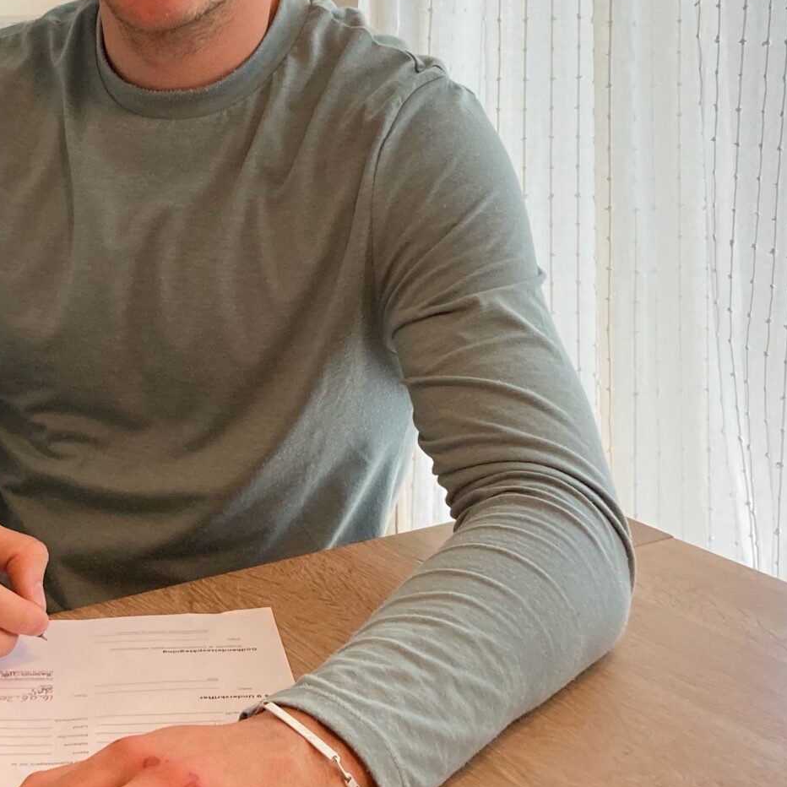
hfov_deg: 25.1
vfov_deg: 25.0
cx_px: 223
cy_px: 176
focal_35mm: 68
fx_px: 1749
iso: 64
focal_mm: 3.99
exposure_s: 1/50
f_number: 1.8
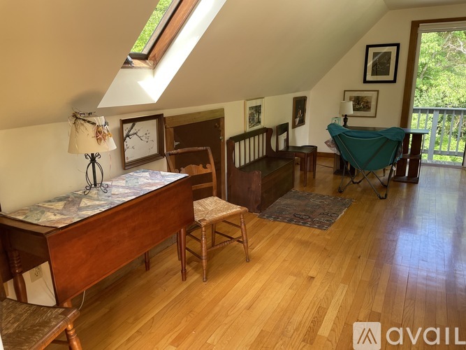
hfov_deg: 67.3
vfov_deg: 53.0
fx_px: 350
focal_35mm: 26
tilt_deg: -14.5
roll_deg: +1.2
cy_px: 175
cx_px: 233
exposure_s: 1/121
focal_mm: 4.2
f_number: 1.6
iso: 100
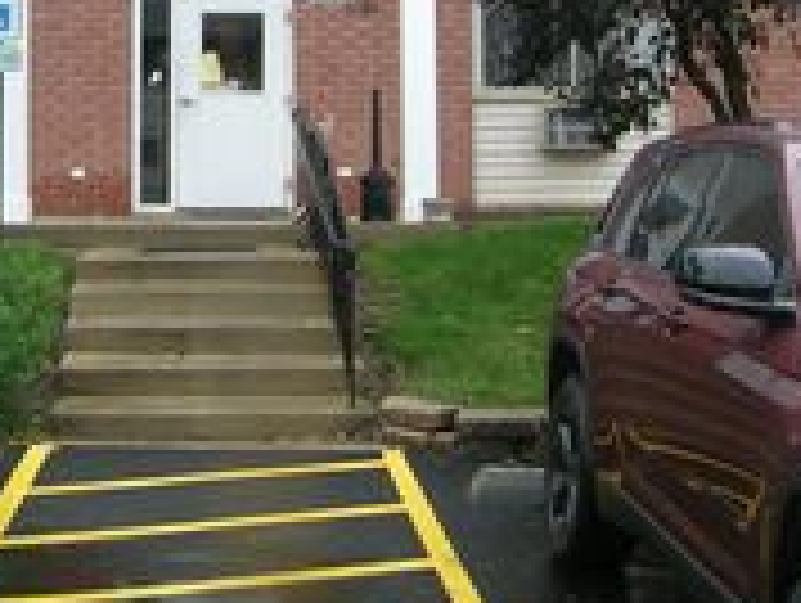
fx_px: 2340
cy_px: 142
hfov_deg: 19.3
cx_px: 230
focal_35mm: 101
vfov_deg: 14.6
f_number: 2.7
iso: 64
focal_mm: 7.5
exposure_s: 1/44
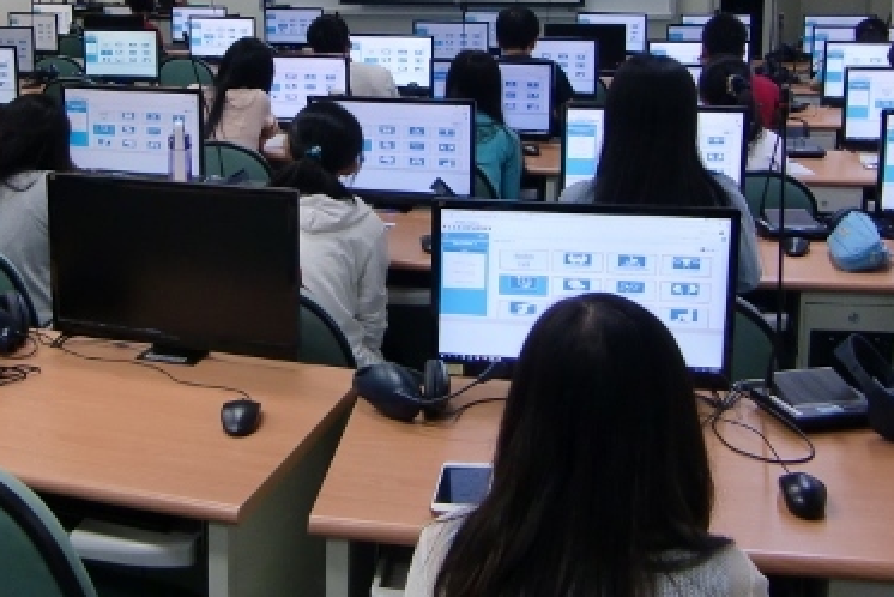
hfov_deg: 39.1
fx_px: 1242
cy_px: 137
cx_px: 295
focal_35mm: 50
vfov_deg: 26.6
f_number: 2.6
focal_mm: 4.9
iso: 160
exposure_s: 1/60
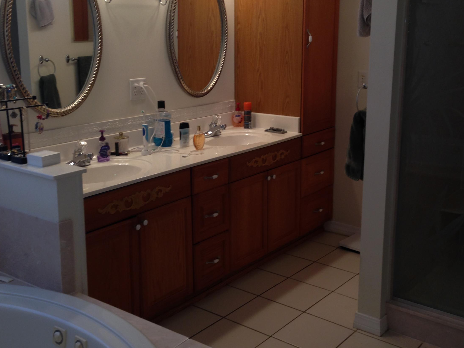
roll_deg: +0.2
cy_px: 148
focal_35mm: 45
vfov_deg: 32.1
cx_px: 253
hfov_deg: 42.0
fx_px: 603
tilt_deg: -12.6
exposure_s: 1/32
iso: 50
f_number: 2.4
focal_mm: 4.12
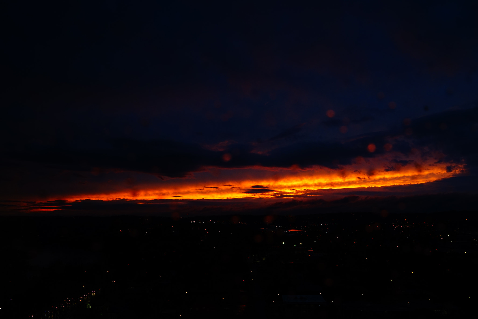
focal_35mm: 35
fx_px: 465
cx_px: 239
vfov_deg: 37.8
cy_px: 160
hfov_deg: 54.4
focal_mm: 35
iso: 640
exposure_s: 1/30
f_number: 8
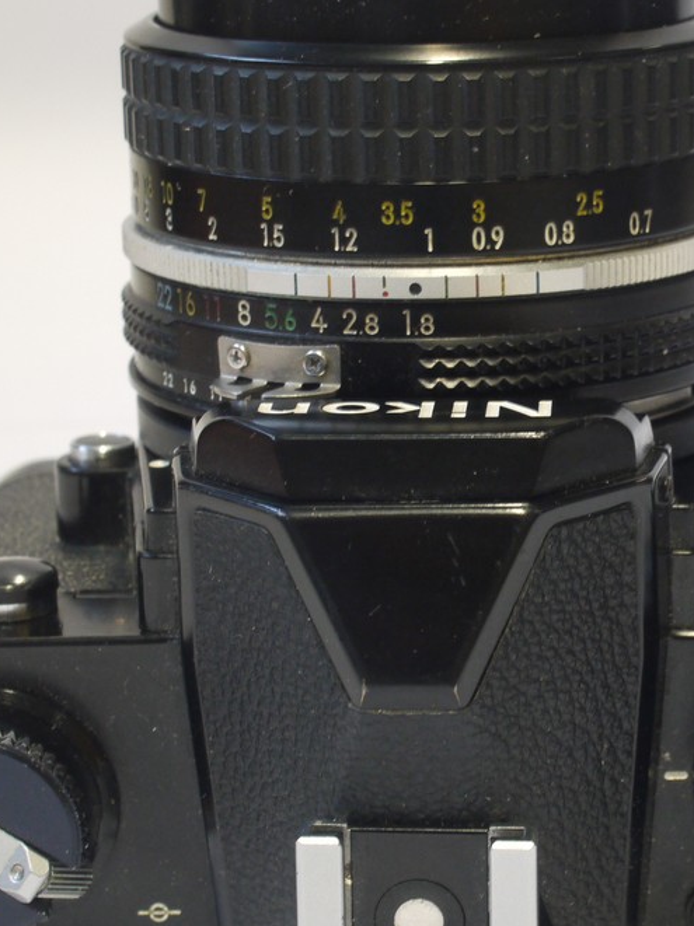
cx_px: 552
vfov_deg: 18.1
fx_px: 2917
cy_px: 493
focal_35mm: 109
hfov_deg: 13.5
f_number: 9
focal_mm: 30
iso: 400
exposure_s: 1/8
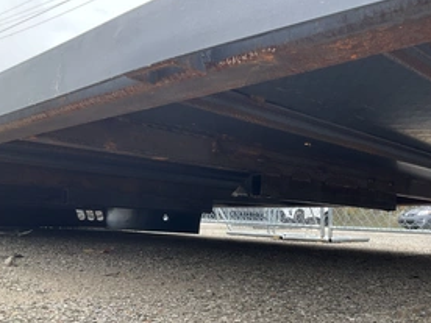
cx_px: 292
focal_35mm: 42
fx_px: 523
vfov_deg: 33.9
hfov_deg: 44.1
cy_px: 226
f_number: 1.8
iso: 25
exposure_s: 1/122
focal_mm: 3
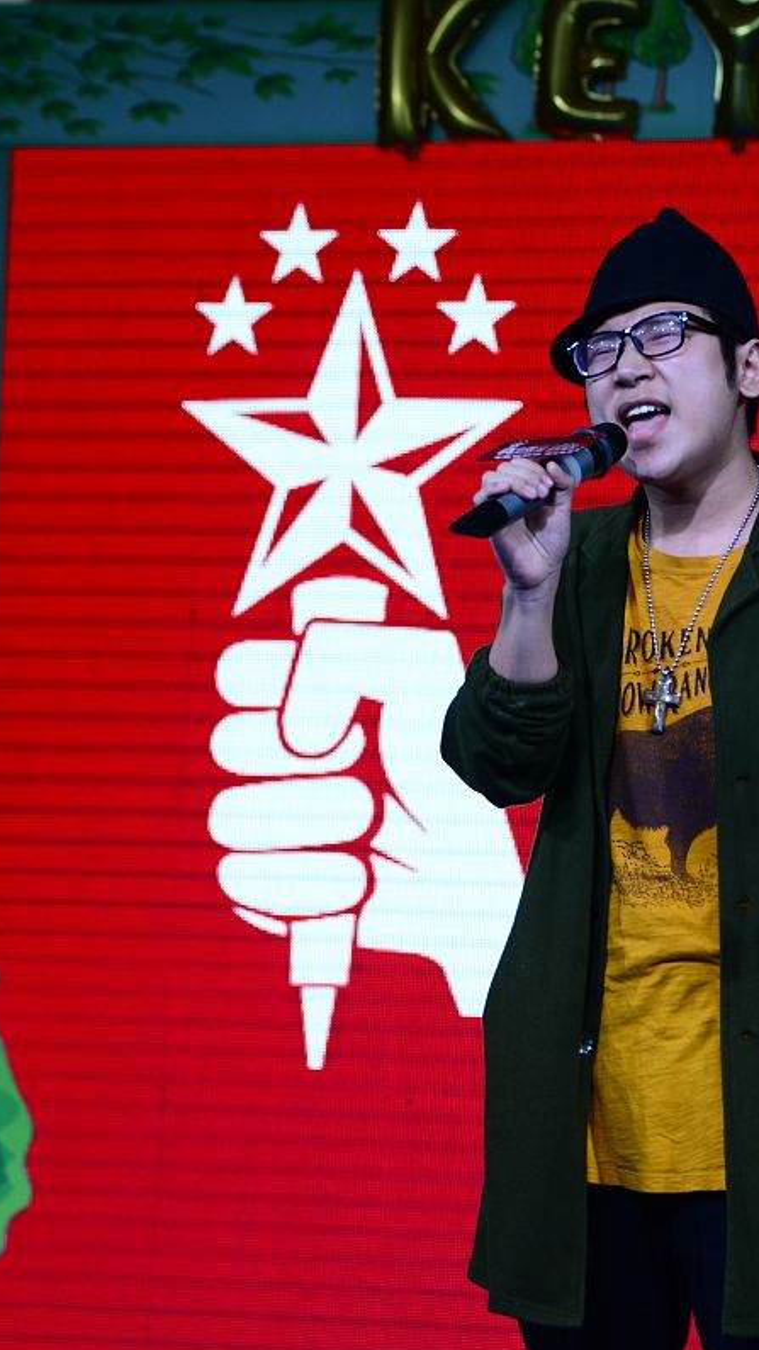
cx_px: 503
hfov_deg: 7.8
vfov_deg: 13.9
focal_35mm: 155
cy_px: 678
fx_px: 5548
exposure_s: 1/125
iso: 640
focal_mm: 98
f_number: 5.3
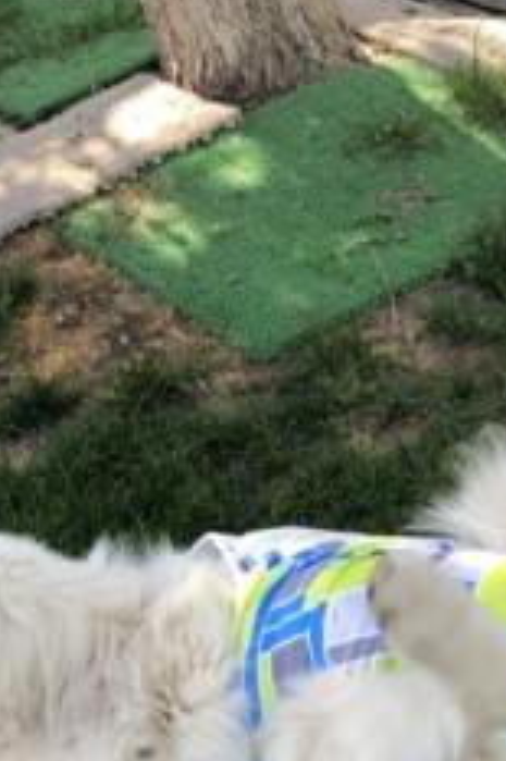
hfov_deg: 17.8
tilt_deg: -39.7
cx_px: 493
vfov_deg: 26.2
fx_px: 1583
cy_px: 663
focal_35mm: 75
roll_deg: +7.2
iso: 20
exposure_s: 1/250
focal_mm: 4
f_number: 1.8
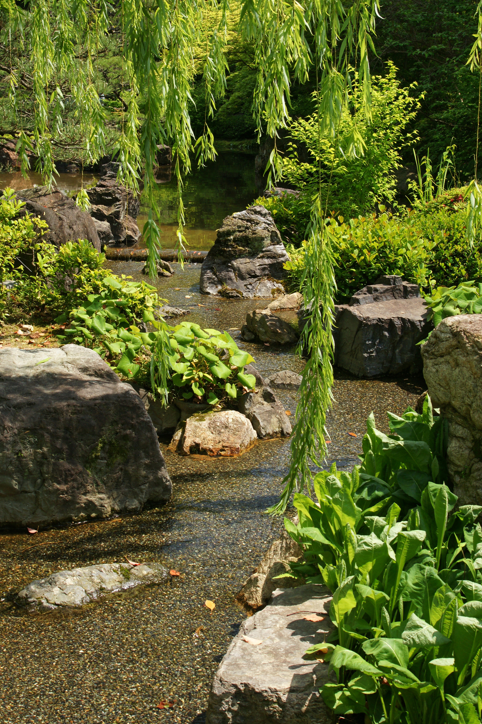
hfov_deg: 27.5
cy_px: 312
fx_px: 984
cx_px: 215
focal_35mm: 49
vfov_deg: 40.3
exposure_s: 1/60
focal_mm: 28
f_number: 9
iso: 200
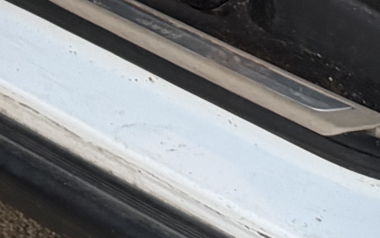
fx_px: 1865
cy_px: -503
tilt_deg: -15.1
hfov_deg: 11.3
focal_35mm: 180
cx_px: -116
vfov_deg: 6.6
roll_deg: +2.3
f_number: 1.78
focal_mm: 6.76
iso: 200
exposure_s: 1/108
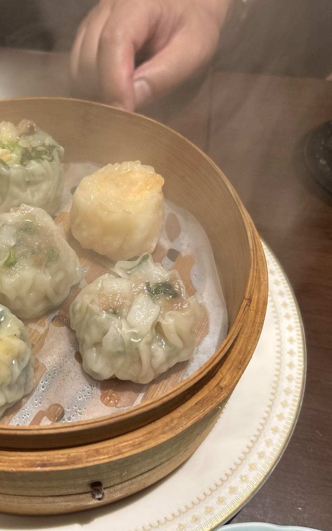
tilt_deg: -51.0
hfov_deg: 32.7
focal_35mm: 37
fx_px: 536
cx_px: 33
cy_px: 266
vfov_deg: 52.8
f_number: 1.5
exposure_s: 1/50
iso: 160
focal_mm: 5.7
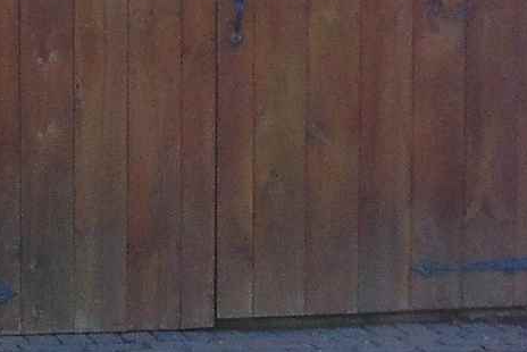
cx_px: -224
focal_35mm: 172
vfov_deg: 8.0
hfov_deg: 11.5
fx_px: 2519
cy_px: 218
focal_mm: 4.5
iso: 80
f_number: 3
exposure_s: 1/200
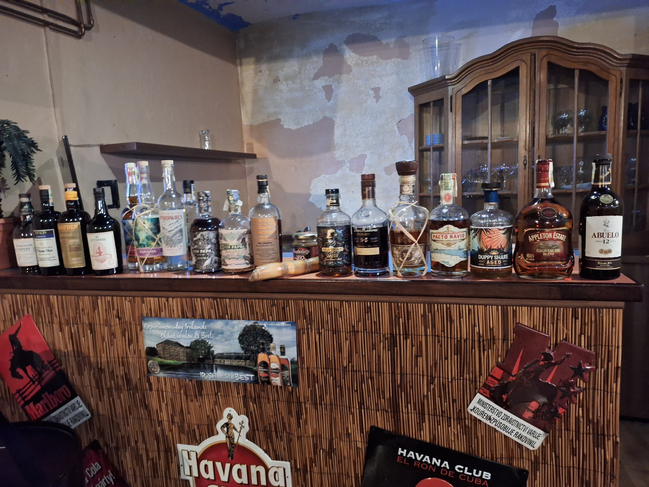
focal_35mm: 23
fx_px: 431
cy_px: 244
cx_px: 324
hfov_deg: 73.9
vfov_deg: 58.9
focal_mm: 5.54
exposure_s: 1/14
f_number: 1.8
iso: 1250
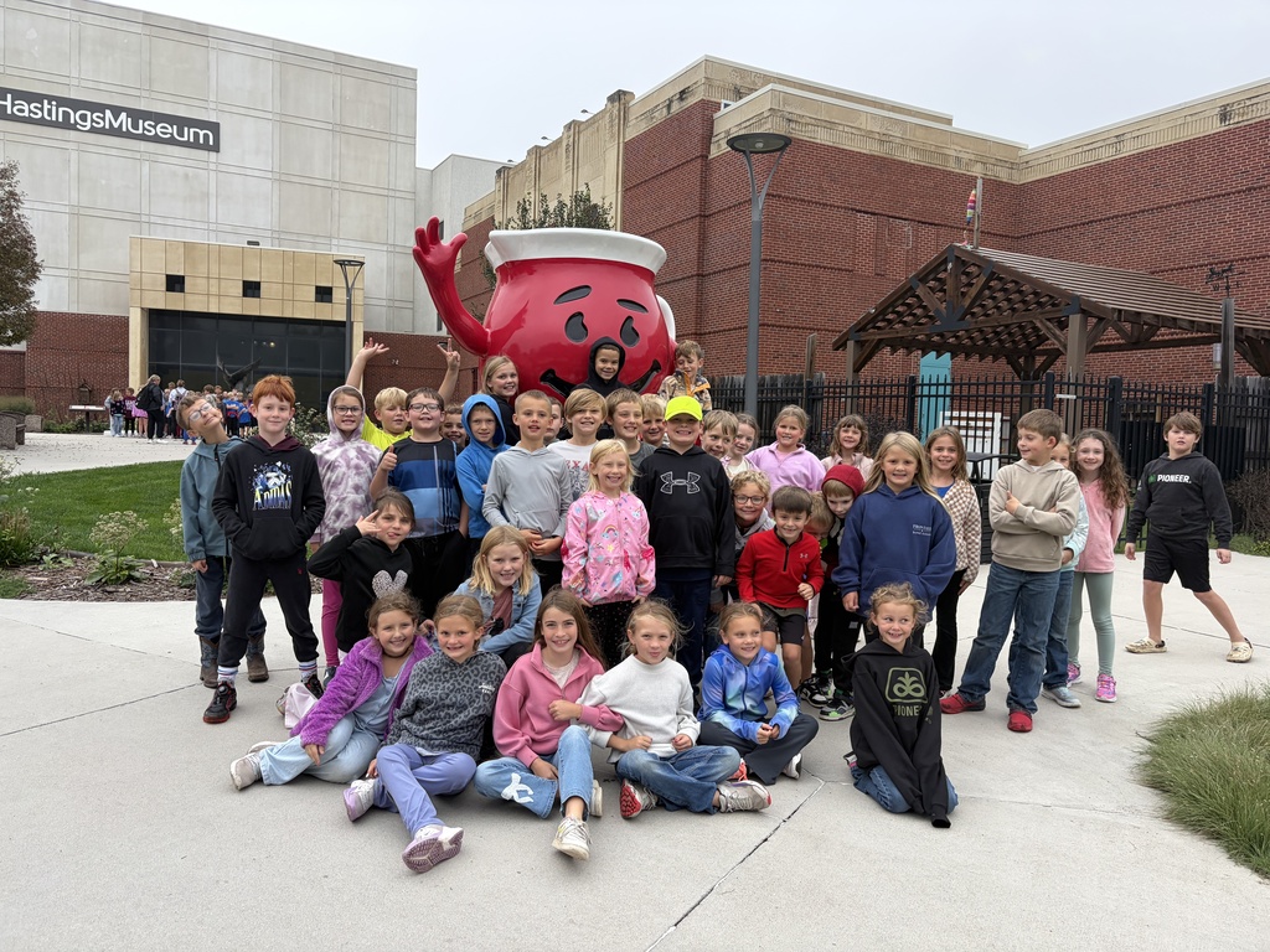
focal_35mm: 26
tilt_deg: -2.1
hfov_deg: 67.3
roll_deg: -0.6
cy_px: 476
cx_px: 635
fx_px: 954
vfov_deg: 53.1
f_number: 1.6
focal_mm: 5.96
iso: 50
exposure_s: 1/475
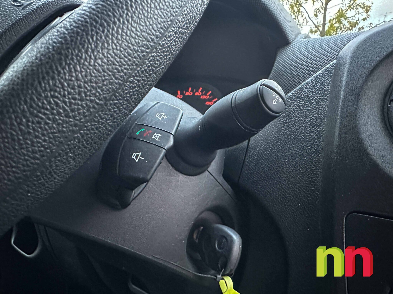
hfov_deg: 71.6
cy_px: 147
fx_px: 272
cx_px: 196
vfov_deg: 56.8
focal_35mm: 24
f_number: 1.8
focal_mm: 6.86
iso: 80
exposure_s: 1/3200
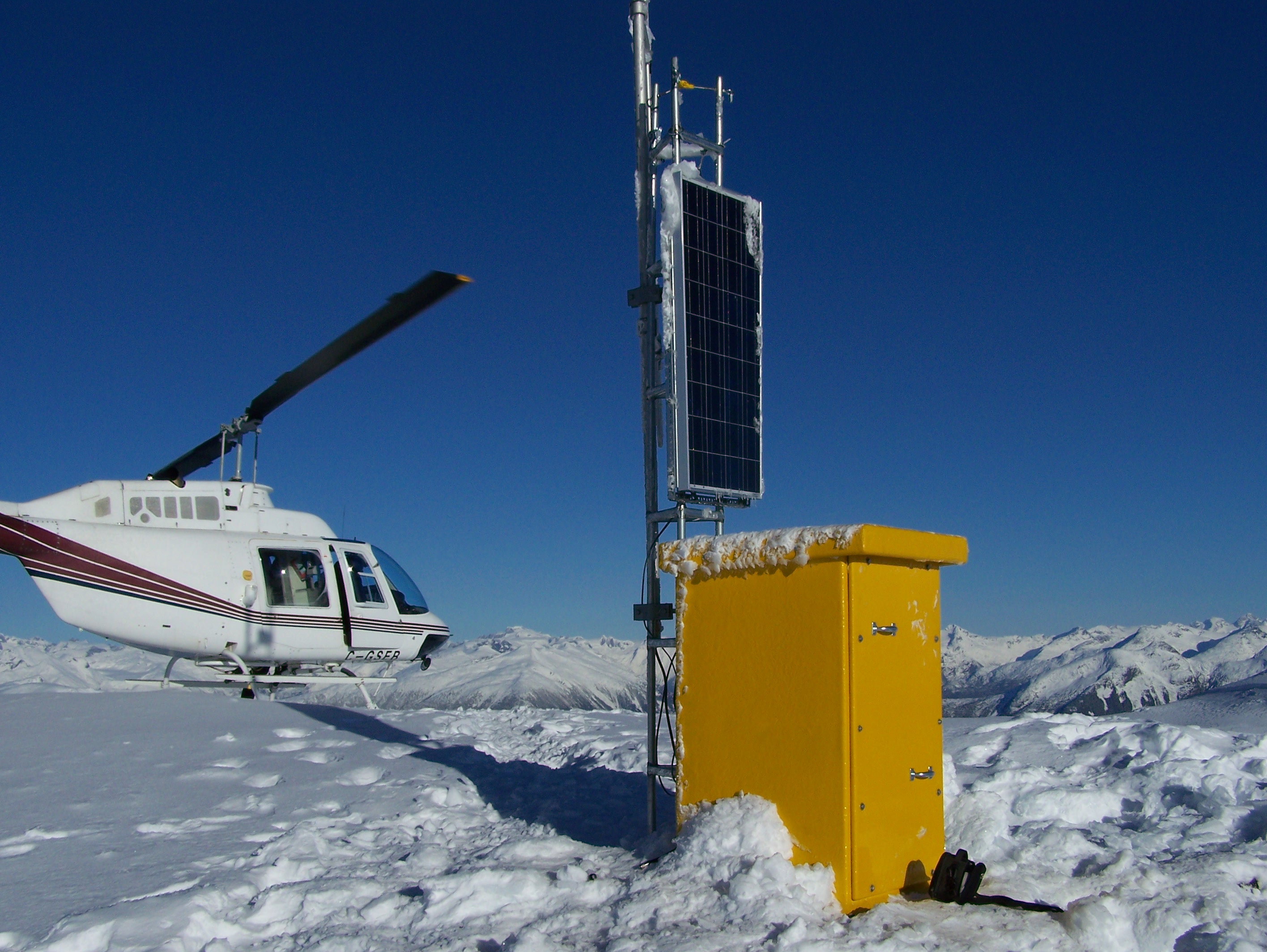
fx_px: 1392
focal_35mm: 38
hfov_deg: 48.9
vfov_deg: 37.8
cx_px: 634
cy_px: 476
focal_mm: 6.3
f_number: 5.6
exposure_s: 1/1600
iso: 80
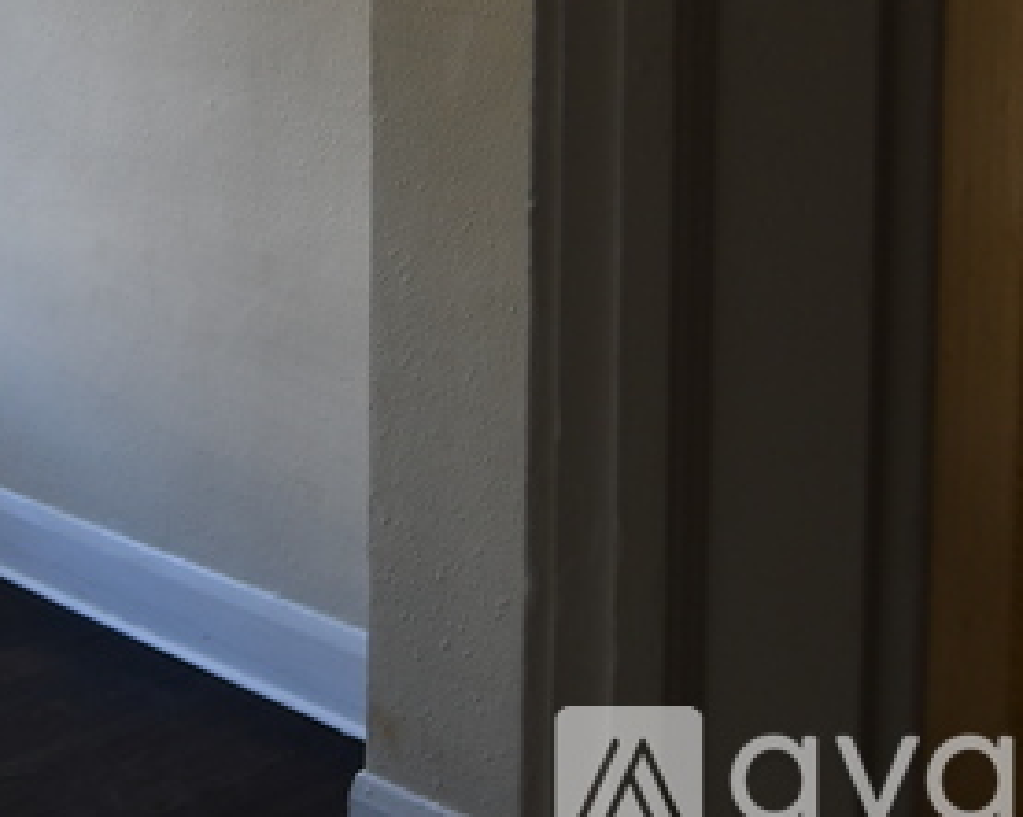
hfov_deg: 28.7
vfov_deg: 25.3
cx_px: -233
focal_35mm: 56
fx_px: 1694
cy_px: -70
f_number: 3.5
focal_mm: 15
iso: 400
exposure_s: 1/250
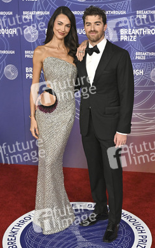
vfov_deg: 41.8
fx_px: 324
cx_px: 82
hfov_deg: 26.9
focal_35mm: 48
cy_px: 122
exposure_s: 1/320
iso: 2000
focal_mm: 46
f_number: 4
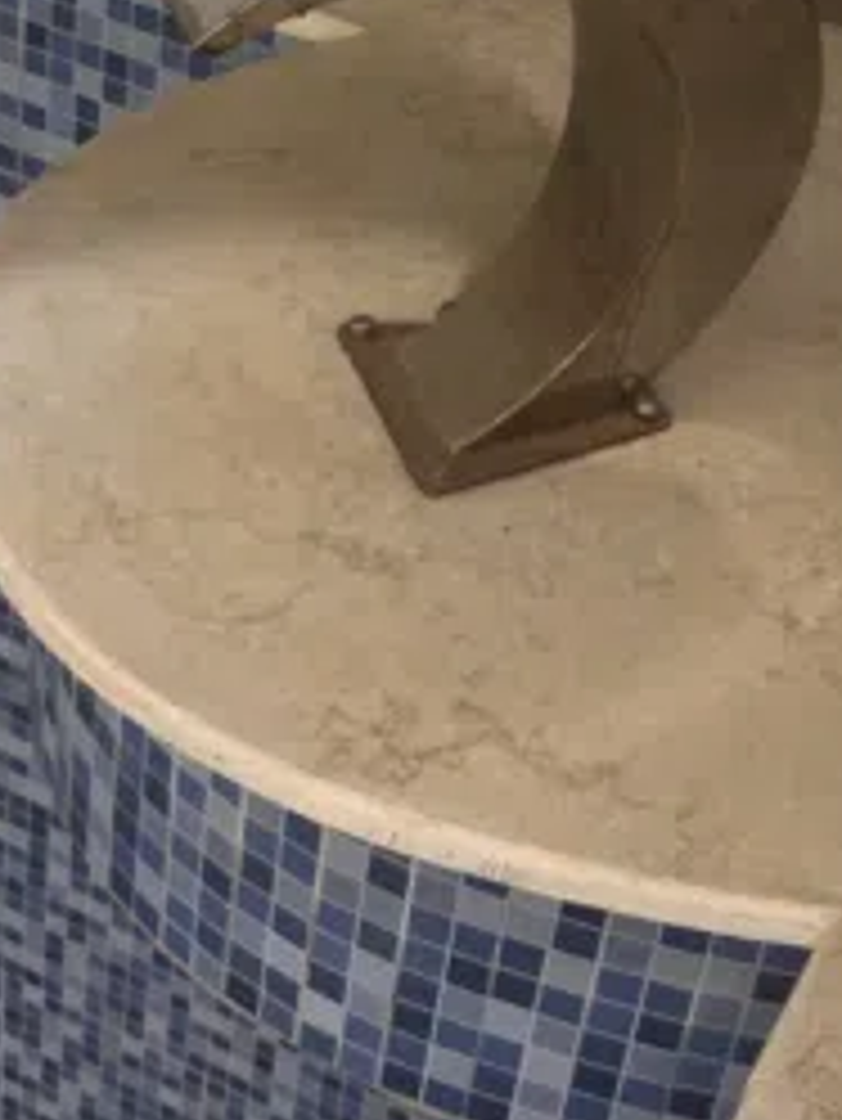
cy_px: 364
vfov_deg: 25.2
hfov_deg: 19.1
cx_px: 360
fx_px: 2495
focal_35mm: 77
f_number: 1.78
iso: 640
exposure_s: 1/25
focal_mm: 6.86
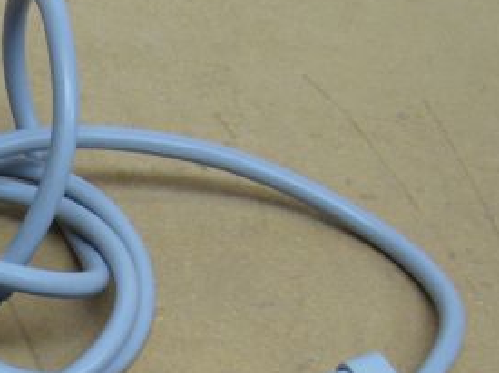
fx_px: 1470
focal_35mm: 102
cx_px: -69
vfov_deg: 14.0
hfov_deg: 18.4
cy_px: 458
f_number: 2.8
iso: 80
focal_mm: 5.8
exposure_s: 1/25
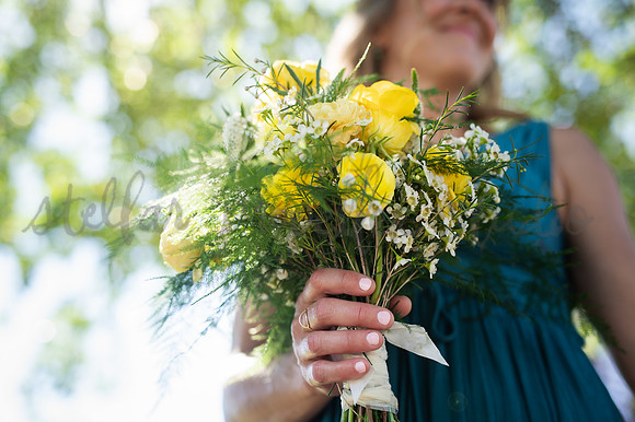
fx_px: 881
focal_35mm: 50
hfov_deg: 39.6
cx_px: 318
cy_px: 211
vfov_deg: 27.0
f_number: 2.2
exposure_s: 1/400
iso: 100
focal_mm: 50
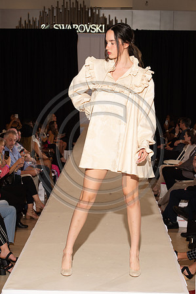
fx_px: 655
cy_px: 147
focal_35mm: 80
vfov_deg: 25.4
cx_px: 98
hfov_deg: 17.0
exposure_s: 1/250
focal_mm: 80
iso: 800
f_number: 9
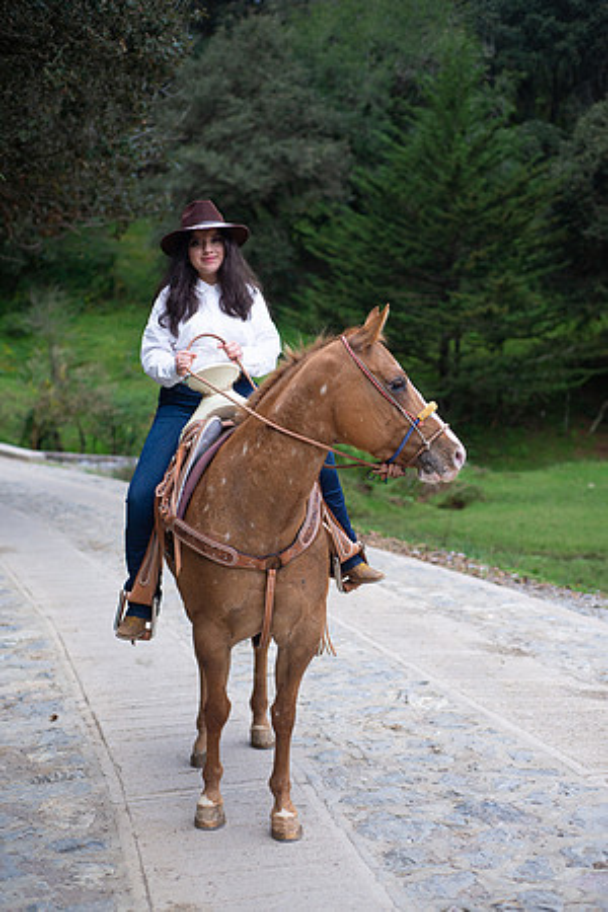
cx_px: 304
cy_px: 456
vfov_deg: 39.6
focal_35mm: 50
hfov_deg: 27.0
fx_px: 1267
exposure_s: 1/800
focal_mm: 50
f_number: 2.8
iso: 400
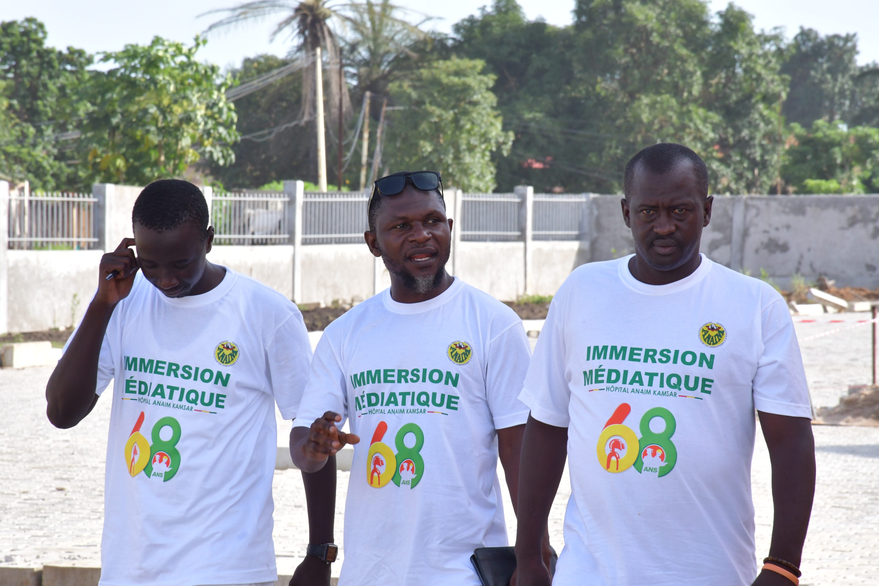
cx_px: 440
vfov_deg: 6.5
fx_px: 5127
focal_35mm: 210
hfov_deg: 9.8
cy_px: 293
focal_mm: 140
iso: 1000
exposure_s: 1/250
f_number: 14
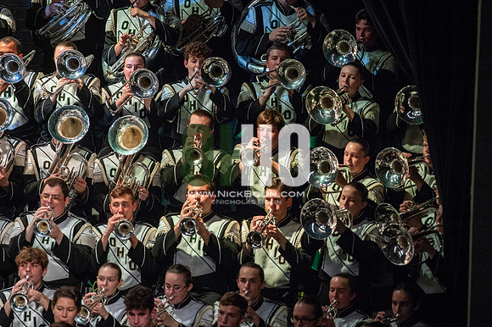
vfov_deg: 4.6
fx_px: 4098
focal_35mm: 300
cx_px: 246
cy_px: 164
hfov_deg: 6.9
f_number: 5.6
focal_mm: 300
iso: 5000
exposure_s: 1/400
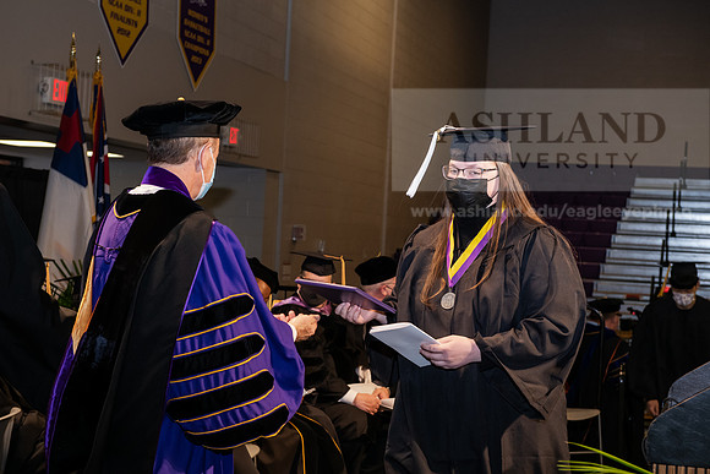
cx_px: 355
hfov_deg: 32.4
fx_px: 1223
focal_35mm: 62
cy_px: 237
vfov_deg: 21.9
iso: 1600
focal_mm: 62
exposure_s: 1/200
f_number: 6.3
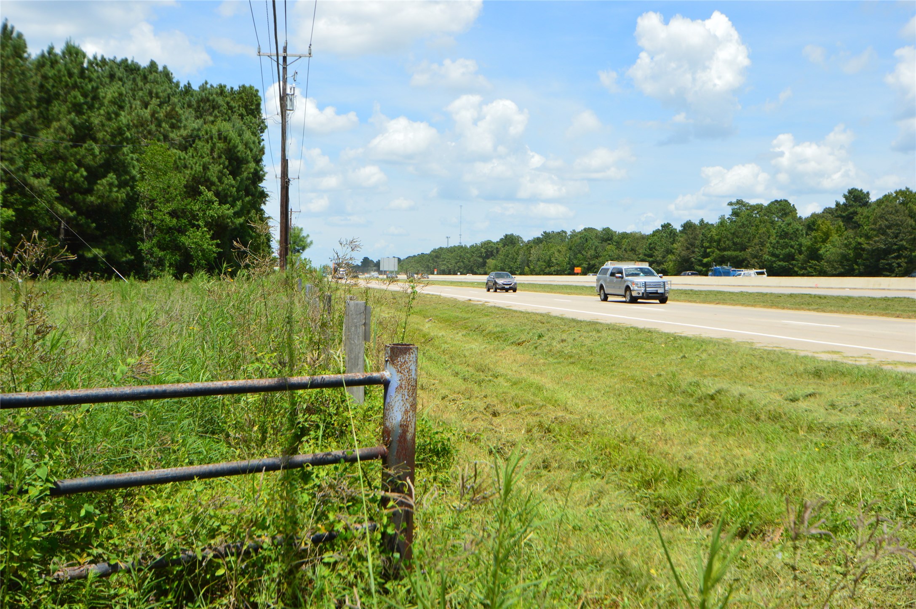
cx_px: 458
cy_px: 304
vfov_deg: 36.8
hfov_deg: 53.2
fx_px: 915
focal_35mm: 36
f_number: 11
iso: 400
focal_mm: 24
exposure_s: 1/400
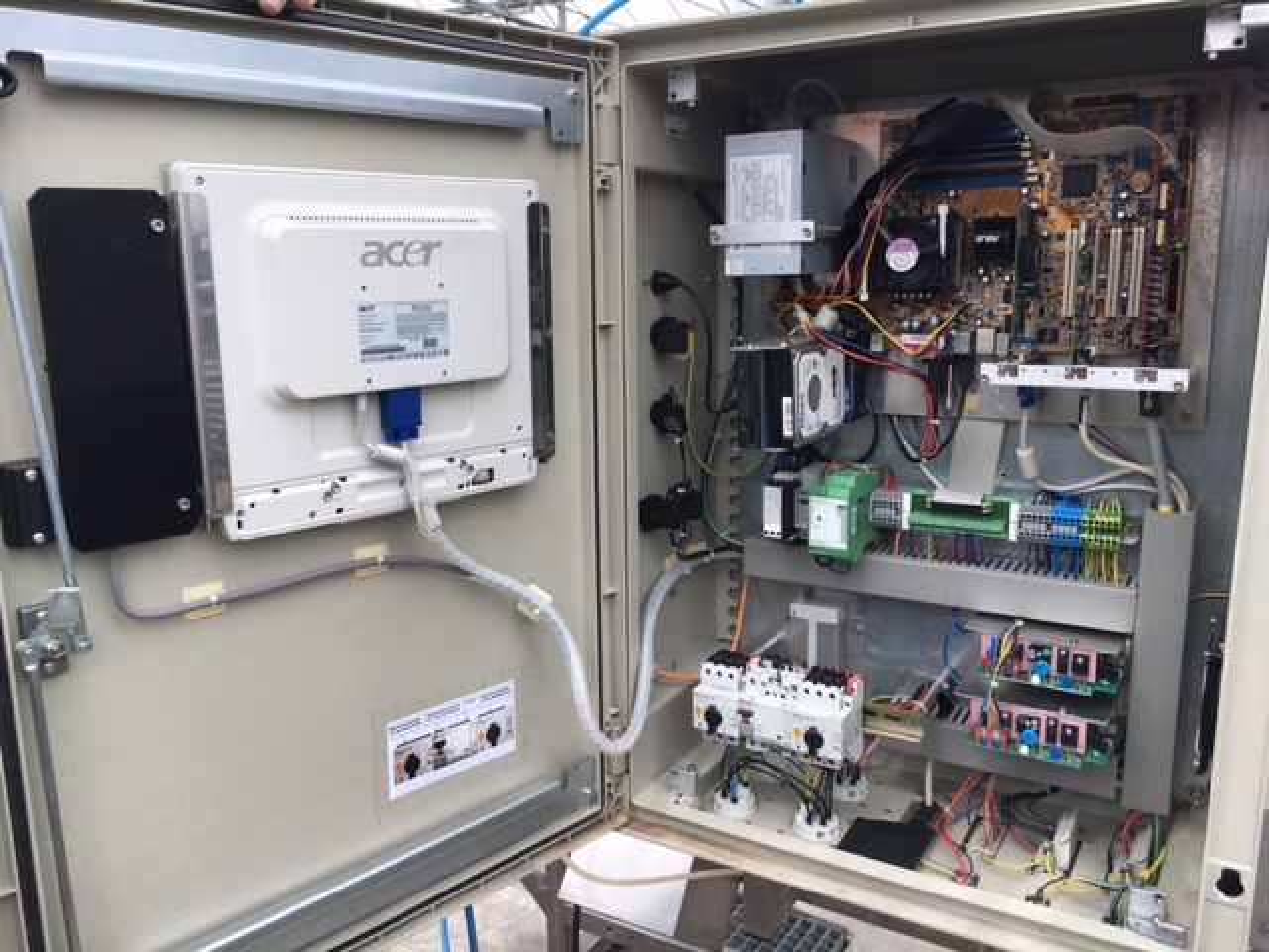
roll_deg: -0.4
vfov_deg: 48.2
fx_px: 1063
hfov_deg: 61.7
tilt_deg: -12.4
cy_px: 476
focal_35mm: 29
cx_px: 634
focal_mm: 4.15
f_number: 2.2
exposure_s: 1/345
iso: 25
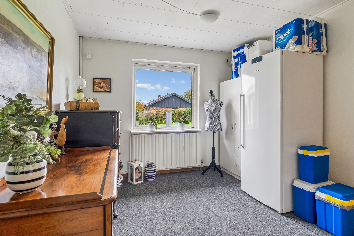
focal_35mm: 19
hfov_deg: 86.9
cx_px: 177
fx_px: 187
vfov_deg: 64.6
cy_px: 118
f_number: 10
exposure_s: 1/6
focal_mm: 19
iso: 200
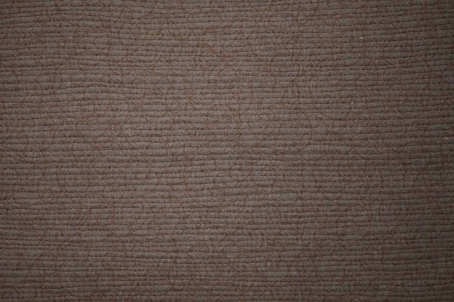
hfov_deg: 6.5
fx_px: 3972
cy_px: 151
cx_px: 227
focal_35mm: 315
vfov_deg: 4.4
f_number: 6.3
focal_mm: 210
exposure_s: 1/25
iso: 6400
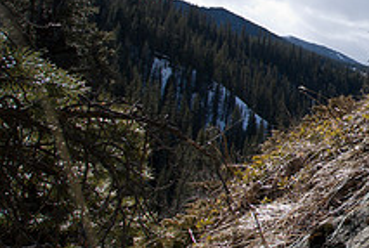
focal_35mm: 49
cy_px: 49
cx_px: 459
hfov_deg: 32.2
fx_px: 503
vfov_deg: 27.1
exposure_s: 1/400
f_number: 6.3
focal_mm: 12
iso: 100
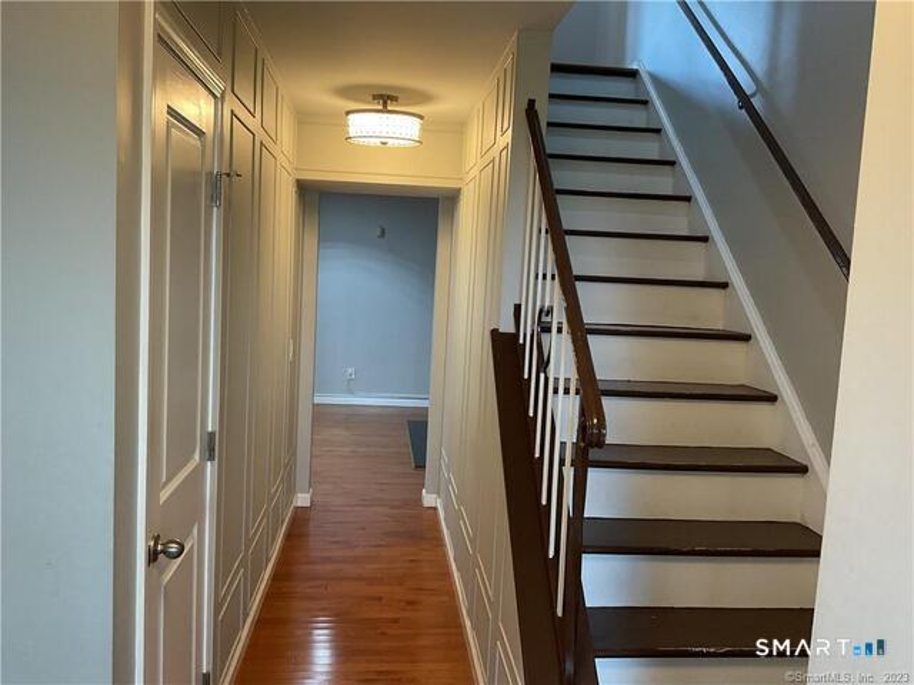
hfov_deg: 61.7
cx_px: 457
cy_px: 342
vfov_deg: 48.2
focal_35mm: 29
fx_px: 766
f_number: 1.8
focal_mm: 3
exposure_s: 1/60
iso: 125
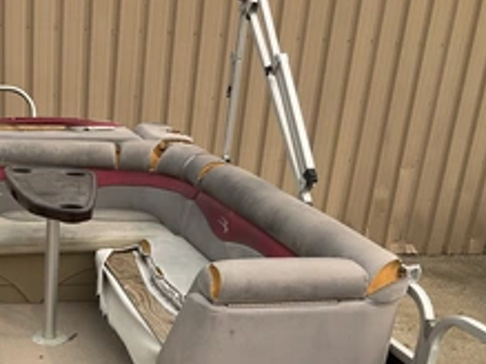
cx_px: 80
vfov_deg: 26.6
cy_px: 326
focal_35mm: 53
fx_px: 744
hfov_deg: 34.8
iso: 25
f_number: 1.8
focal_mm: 3
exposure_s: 1/1311
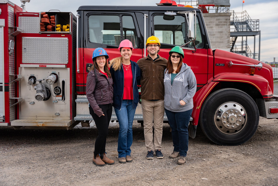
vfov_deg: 33.5
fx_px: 308
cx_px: 139
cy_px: 93
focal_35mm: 40
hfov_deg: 48.6
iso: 640
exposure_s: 1/2000
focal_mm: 39
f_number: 2.8
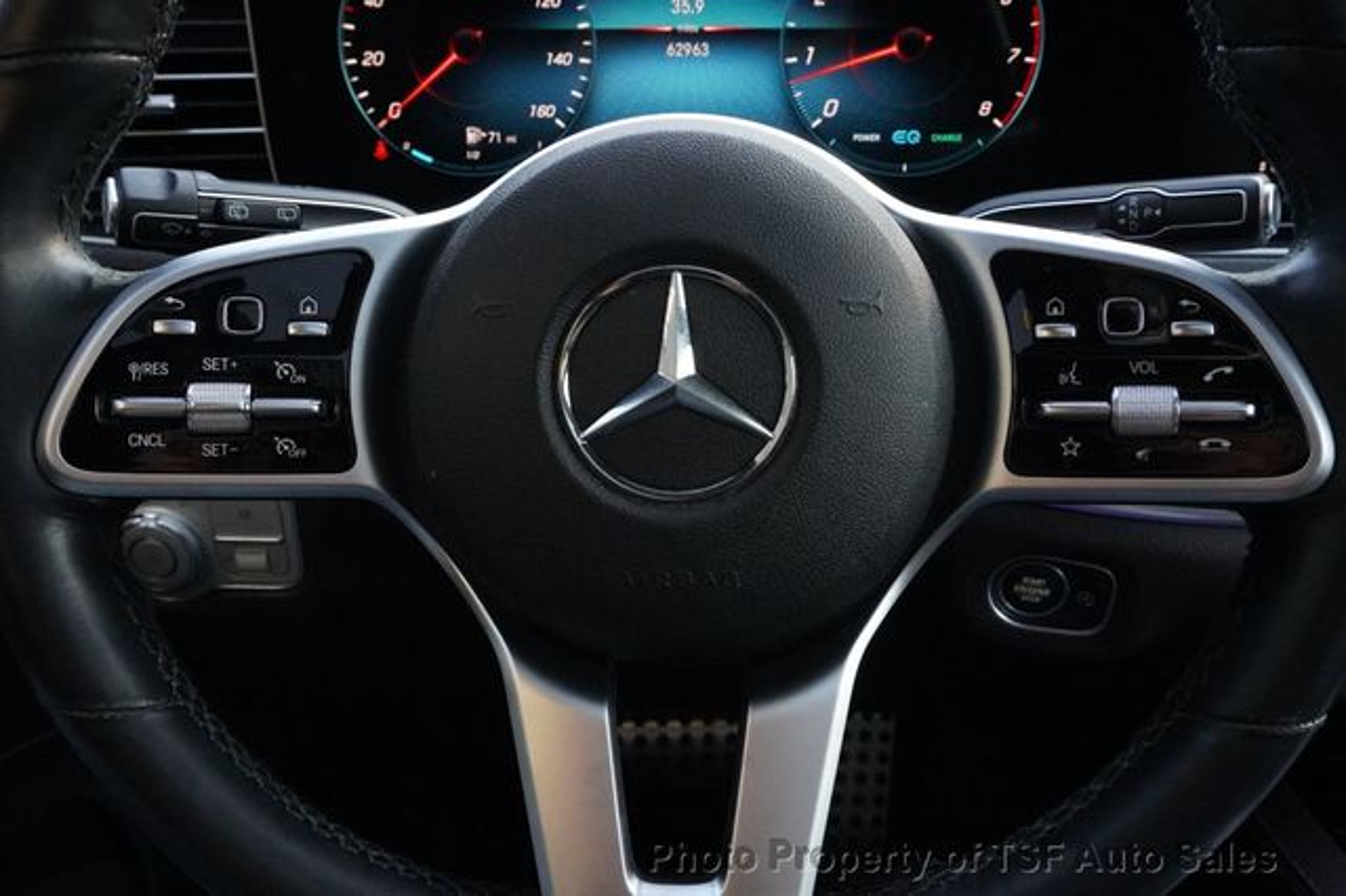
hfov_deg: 57.2
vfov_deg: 39.9
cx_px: 673
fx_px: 1233
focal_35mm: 33
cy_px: 448
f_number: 9
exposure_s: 1/250
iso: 6400
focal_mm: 22
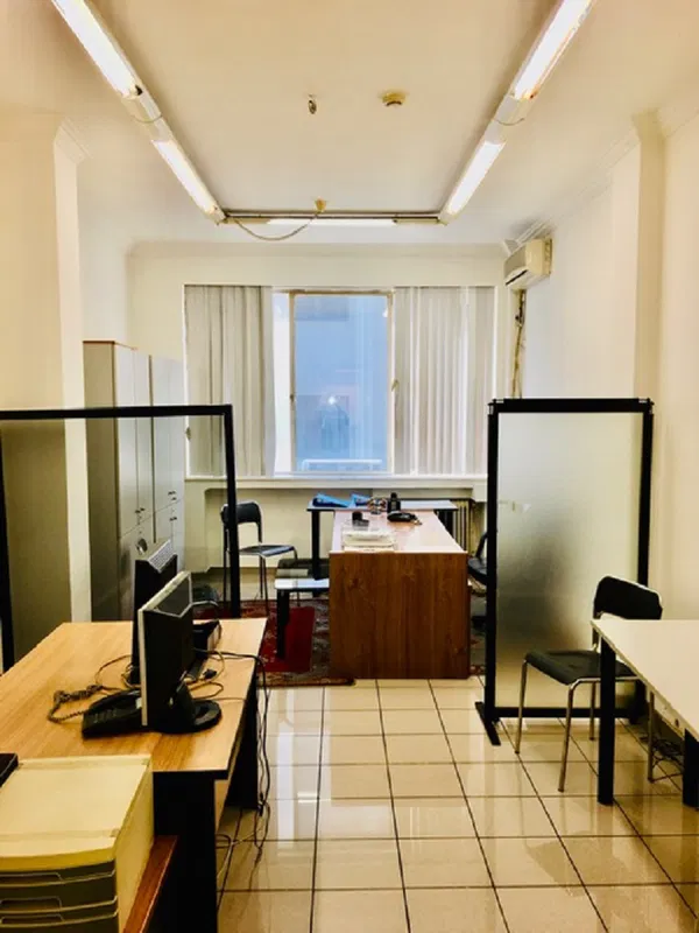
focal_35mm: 29
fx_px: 781
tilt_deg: -3.6
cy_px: 466
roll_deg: -0.2
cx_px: 350
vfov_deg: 61.7
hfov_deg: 48.2
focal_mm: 4.15
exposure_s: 1/33
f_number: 2.2
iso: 25
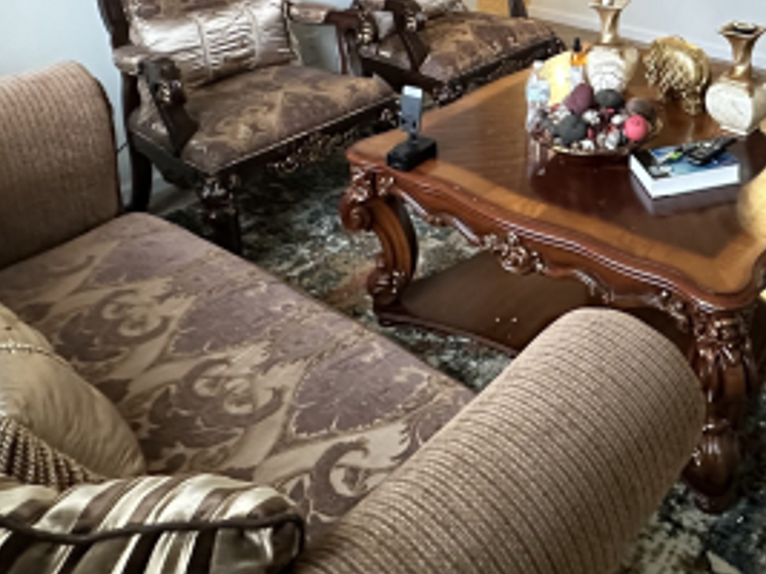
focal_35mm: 35
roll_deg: -0.5
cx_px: 633
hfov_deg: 49.0
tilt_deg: -5.8
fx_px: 774
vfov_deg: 33.3
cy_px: -112
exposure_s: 1/40
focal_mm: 2.22
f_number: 2.2
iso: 800
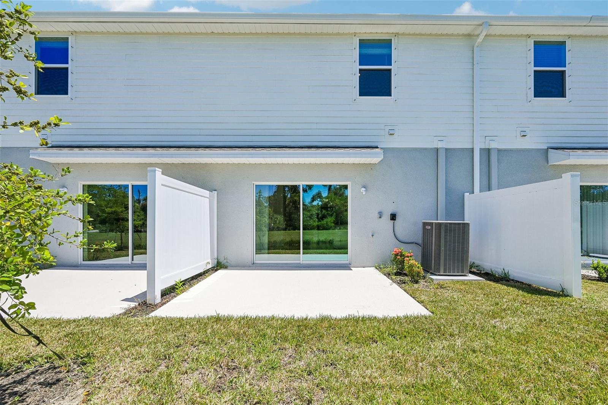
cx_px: 304
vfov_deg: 81.2
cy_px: 202
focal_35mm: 14
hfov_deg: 104.3
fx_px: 236
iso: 400
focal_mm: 14
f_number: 8
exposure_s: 1/1600
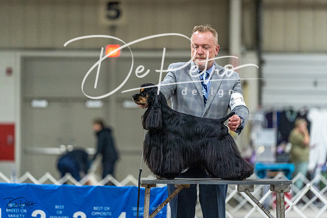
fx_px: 1617
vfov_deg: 7.7
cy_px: 109
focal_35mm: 178
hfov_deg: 11.5
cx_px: 164
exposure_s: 1/320
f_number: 3.2
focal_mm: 178
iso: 6400
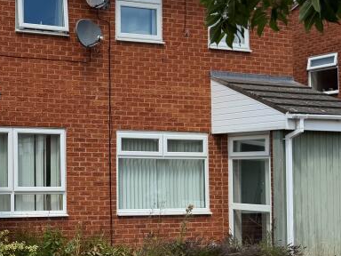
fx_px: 630
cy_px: 138
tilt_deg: +3.4
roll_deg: +0.4
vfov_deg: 22.9
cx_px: -13
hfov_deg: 28.1
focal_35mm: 64
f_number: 1.78
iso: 100
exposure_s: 1/4167
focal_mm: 6.76
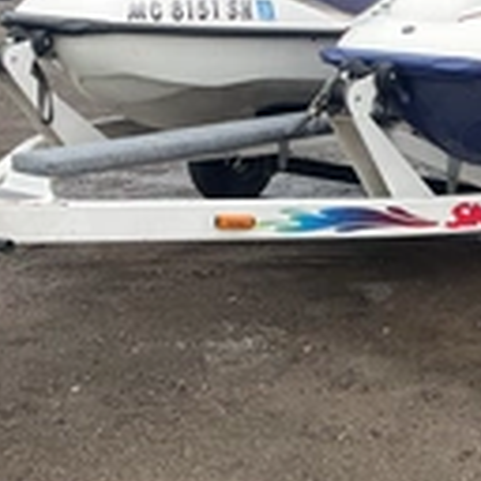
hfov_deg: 21.7
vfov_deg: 21.6
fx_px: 1258
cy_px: 259
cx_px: 240
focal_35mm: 80
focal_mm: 3
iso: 25
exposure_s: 1/504
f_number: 1.8
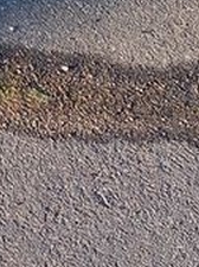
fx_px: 1314
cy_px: -450
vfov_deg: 9.7
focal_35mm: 171
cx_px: -342
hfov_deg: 7.8
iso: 25
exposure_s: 1/347
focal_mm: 5.23
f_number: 1.8
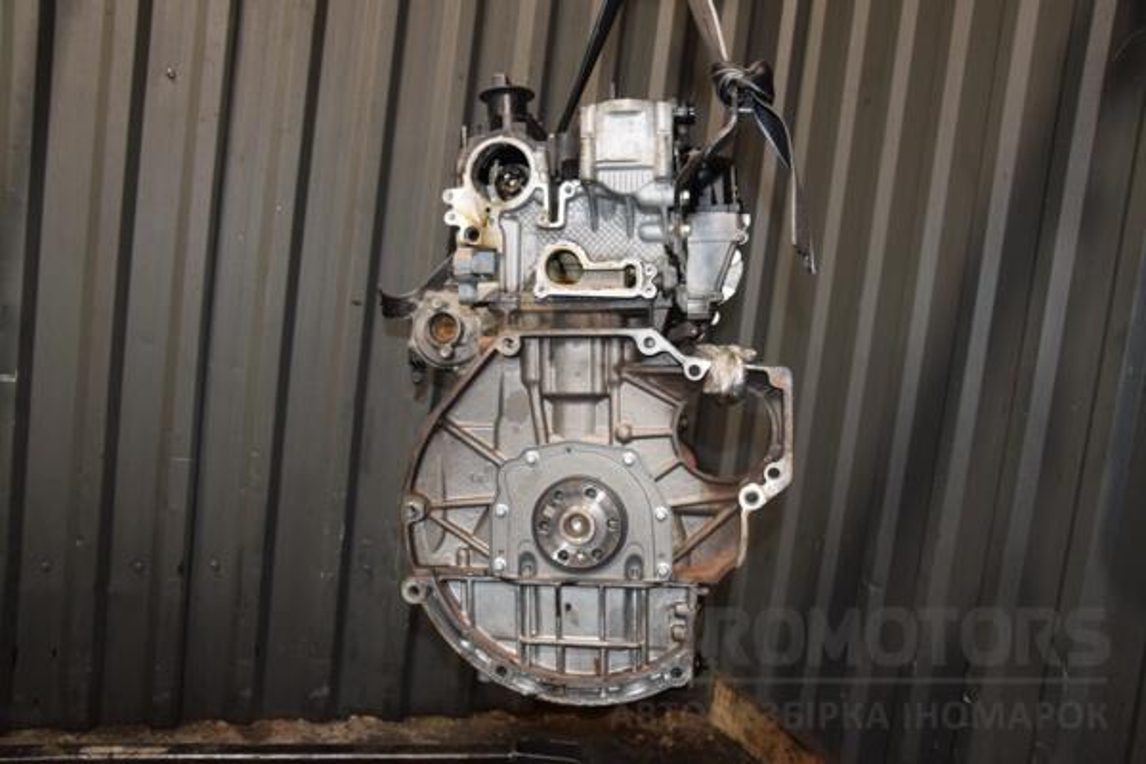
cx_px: 573
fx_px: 1003
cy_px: 382
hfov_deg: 59.5
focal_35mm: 32
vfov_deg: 41.7
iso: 800
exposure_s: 1/60
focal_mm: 21
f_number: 5
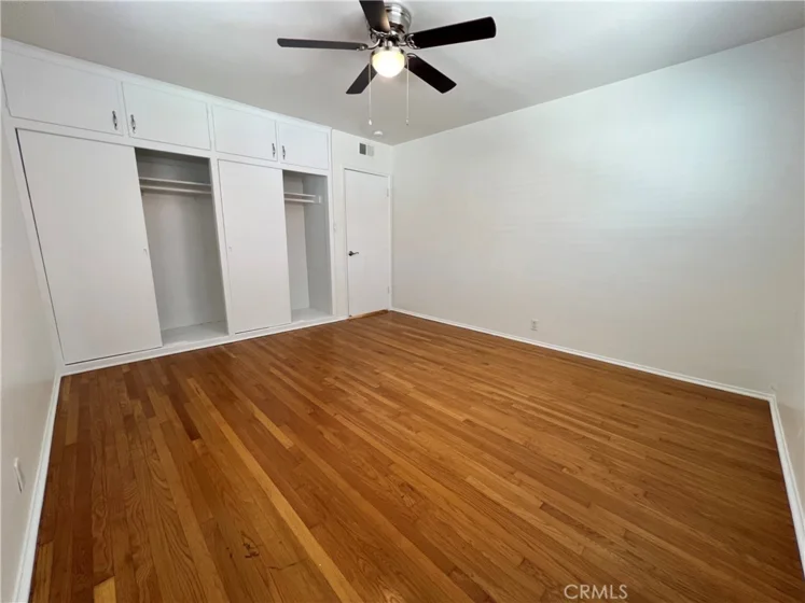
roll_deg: -0.5
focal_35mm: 13
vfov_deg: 89.9
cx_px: 402
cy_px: 302
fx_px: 302
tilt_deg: -11.9
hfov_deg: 106.2
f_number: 1.8
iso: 200
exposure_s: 1/120
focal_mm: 1.57
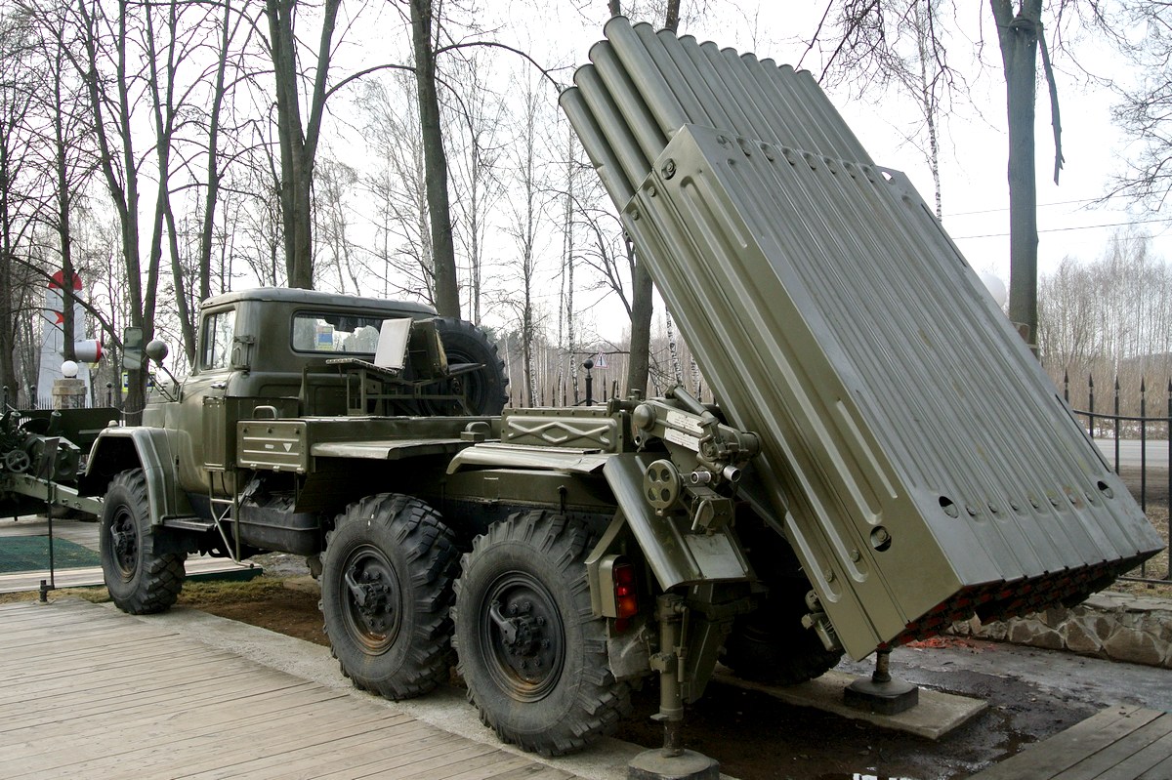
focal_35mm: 32
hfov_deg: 58.7
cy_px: 390
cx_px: 586
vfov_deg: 41.1
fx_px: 1041
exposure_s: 1/200
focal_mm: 12.2
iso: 100
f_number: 4
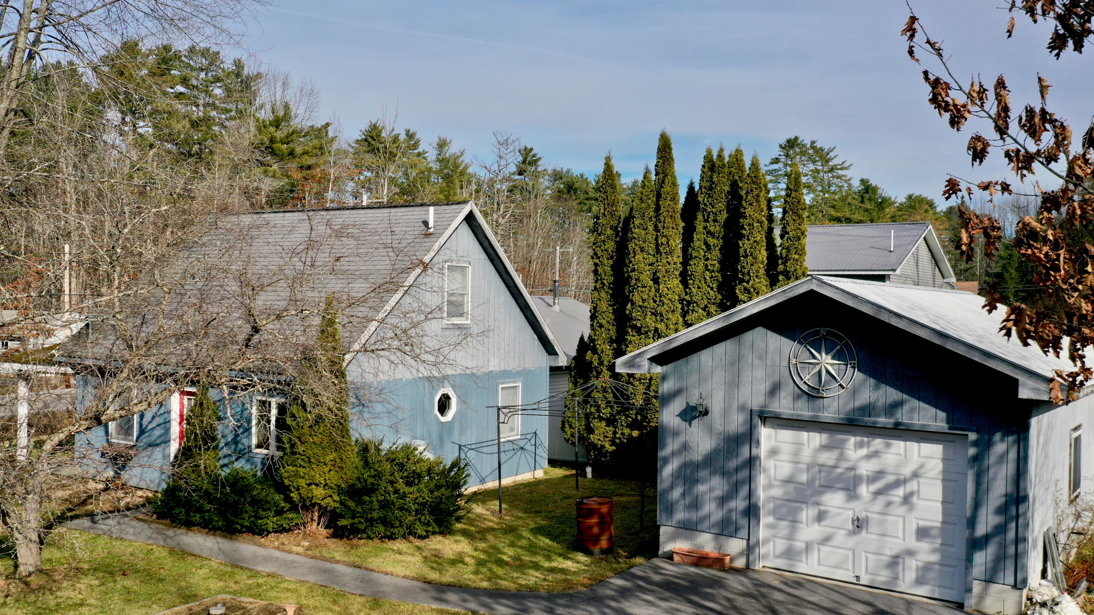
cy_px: 318
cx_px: 558
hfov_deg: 64.3
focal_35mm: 30
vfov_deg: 38.9
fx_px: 870
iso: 100
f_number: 4
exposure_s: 1/80
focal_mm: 10.26
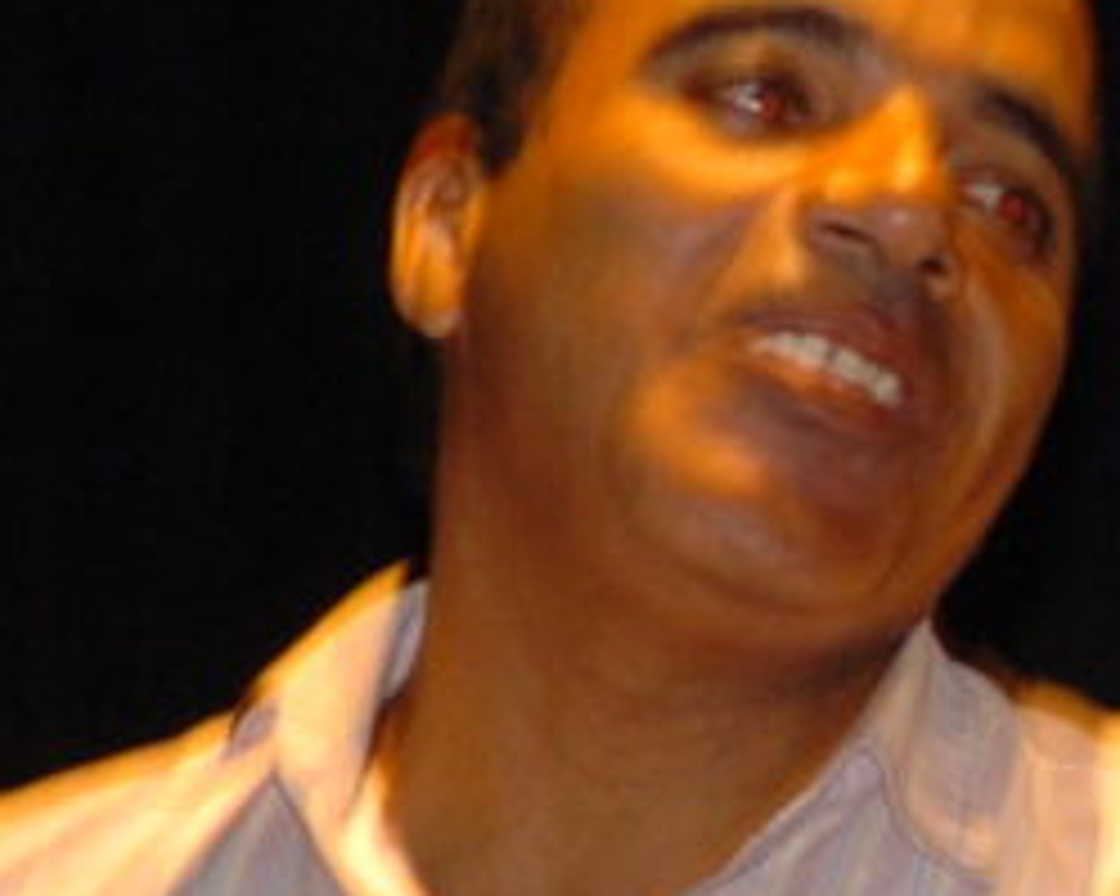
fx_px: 38337
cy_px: 603
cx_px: 1705
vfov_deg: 1.3
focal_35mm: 1157
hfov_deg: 1.7
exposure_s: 1/30
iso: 400
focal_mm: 200
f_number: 4.5
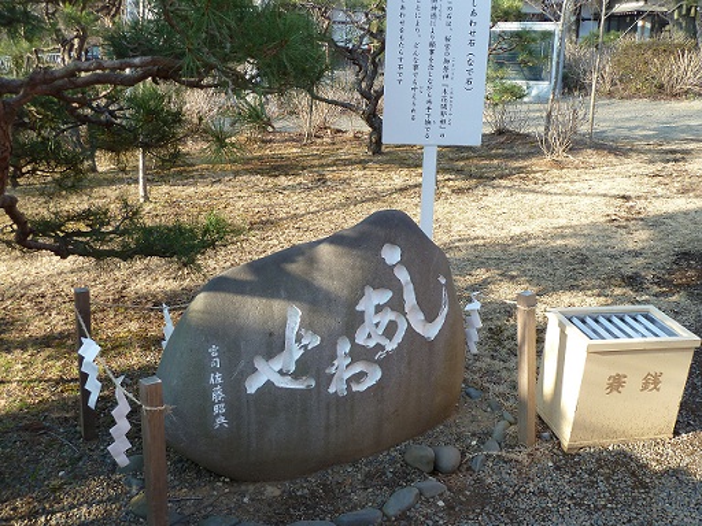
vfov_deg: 40.7
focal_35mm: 35
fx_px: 710
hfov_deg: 52.6
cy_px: 263
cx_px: 351
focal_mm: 5.7
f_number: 3.5
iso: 80
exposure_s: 1/100
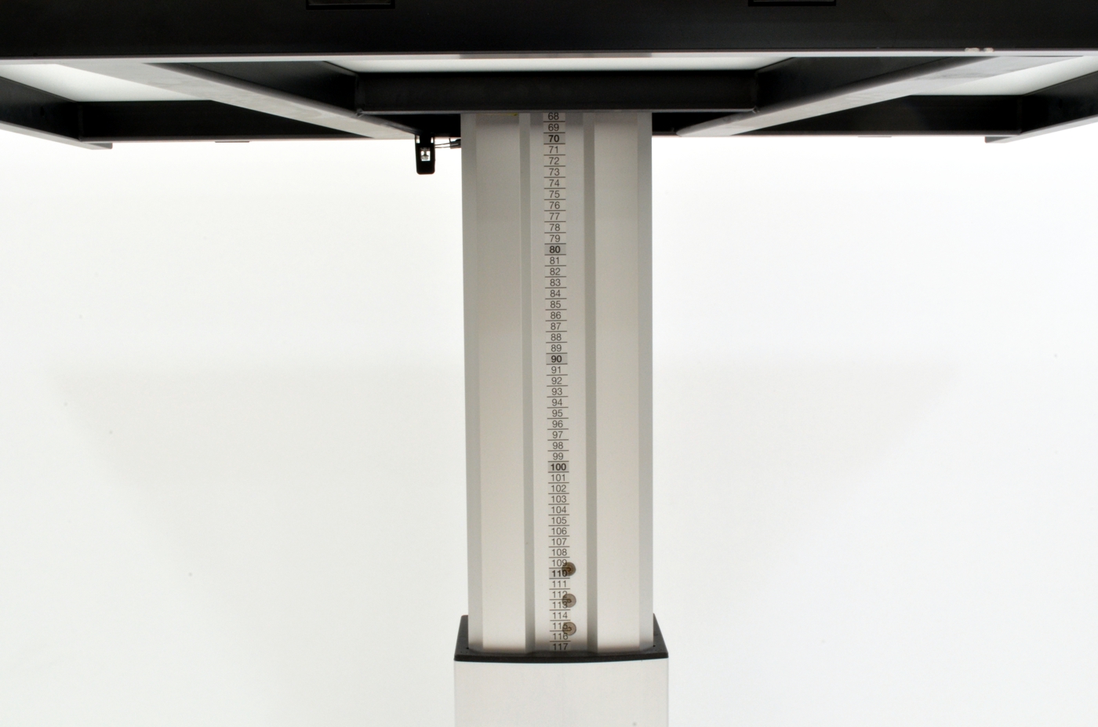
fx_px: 1324
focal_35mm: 44
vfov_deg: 30.7
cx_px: 549
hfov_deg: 45.0
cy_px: 364
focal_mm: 29
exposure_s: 1/1.3
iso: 640
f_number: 25
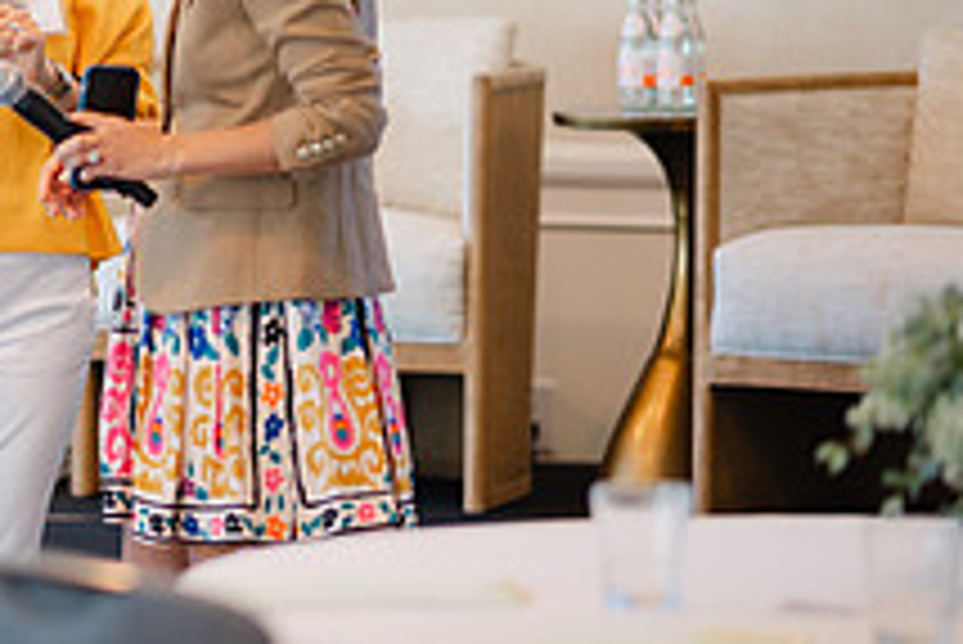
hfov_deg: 7.2
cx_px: -202
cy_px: 63
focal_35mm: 284
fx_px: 7602
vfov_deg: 4.8
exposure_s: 1/125
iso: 250
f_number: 1.4
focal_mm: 105
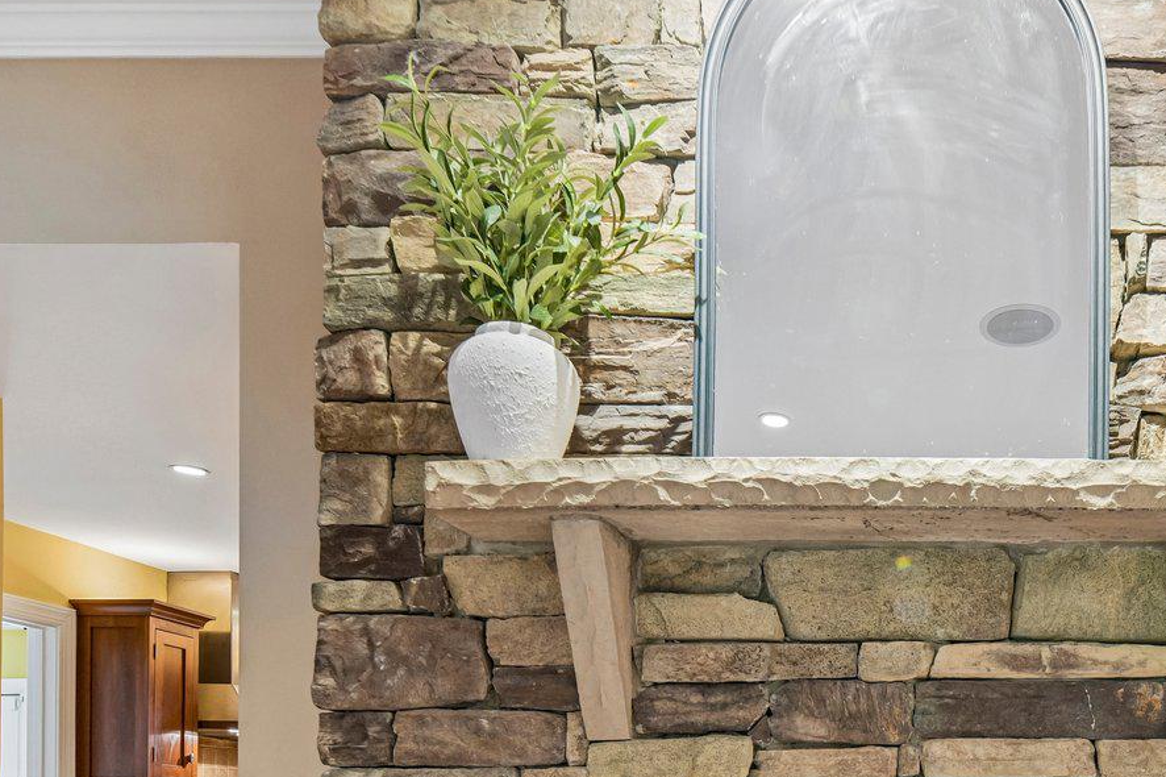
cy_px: 842
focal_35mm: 37
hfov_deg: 48.9
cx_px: 933
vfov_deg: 32.0
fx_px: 1198
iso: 400
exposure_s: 1/1.67
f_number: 8
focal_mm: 16
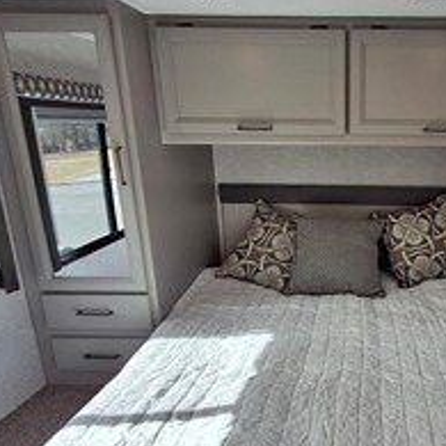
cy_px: 261
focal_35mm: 29
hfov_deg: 51.5
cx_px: 368
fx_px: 423
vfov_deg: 55.3
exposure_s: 1/239
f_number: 2.2
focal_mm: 1.64
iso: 40
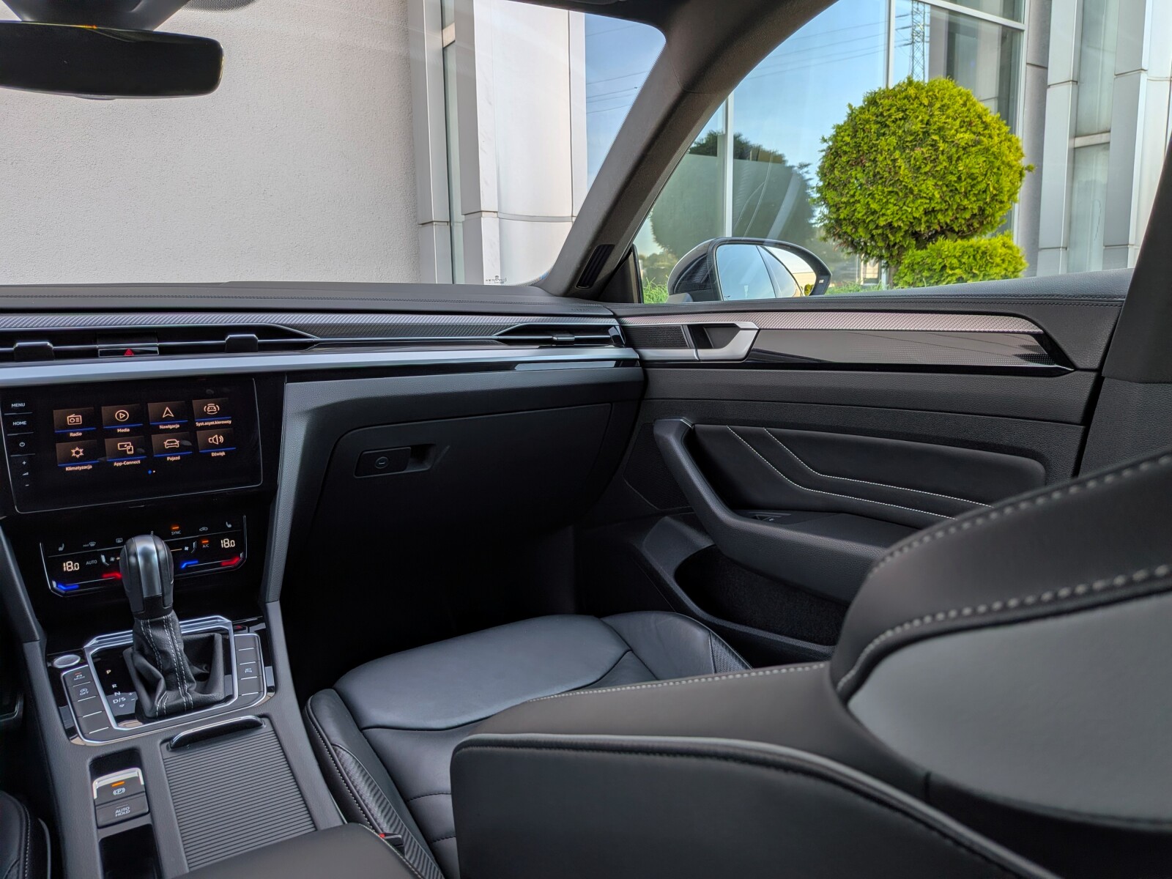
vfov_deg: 56.8
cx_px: 586
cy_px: 440
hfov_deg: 71.6
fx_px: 813
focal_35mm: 24
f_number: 1.7
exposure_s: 1/194
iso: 31
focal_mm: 4.53
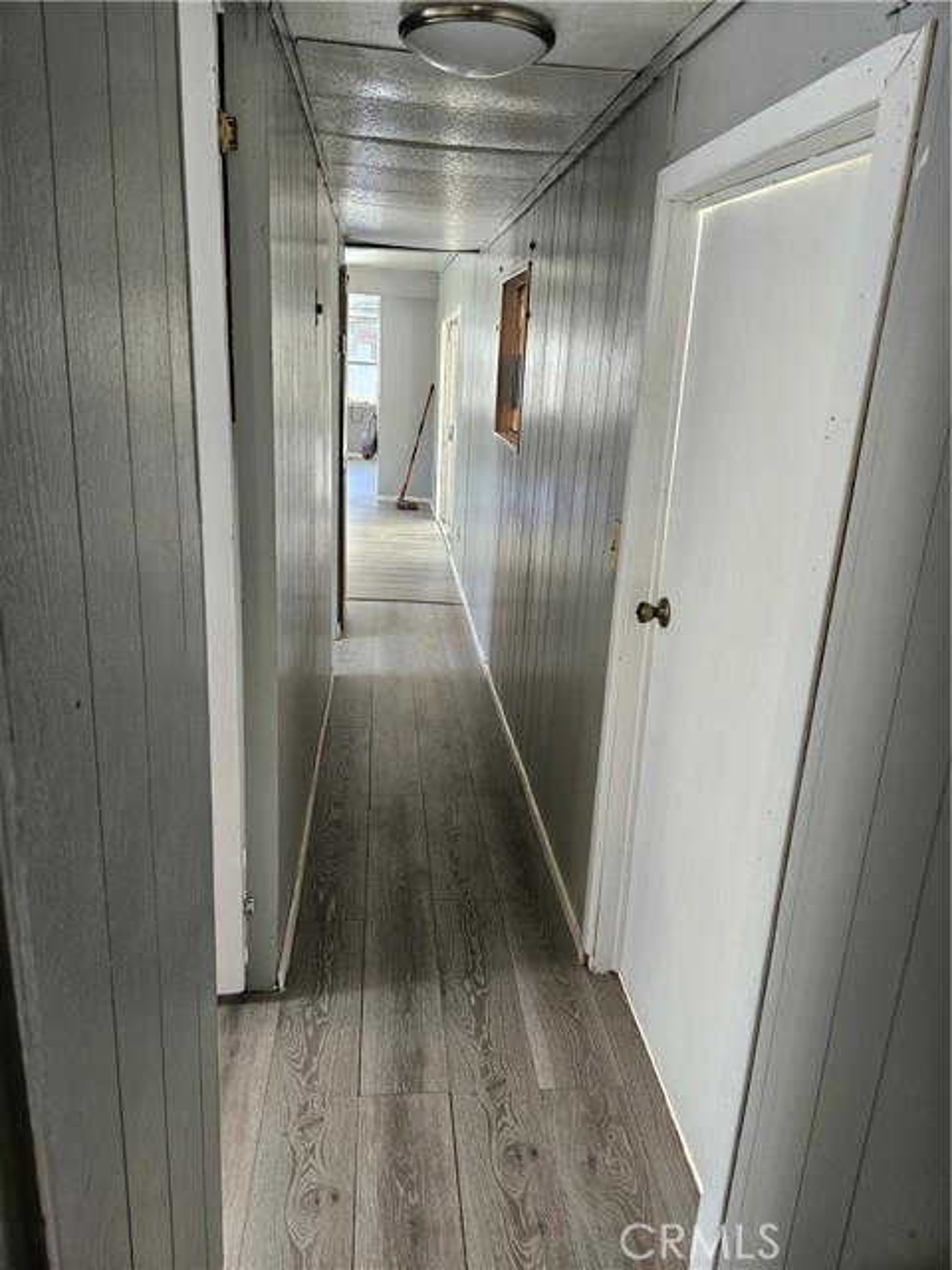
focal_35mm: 23
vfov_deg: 73.9
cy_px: 635
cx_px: 476
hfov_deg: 58.9
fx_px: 843
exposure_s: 1/120
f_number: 1.8
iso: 160
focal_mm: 5.4
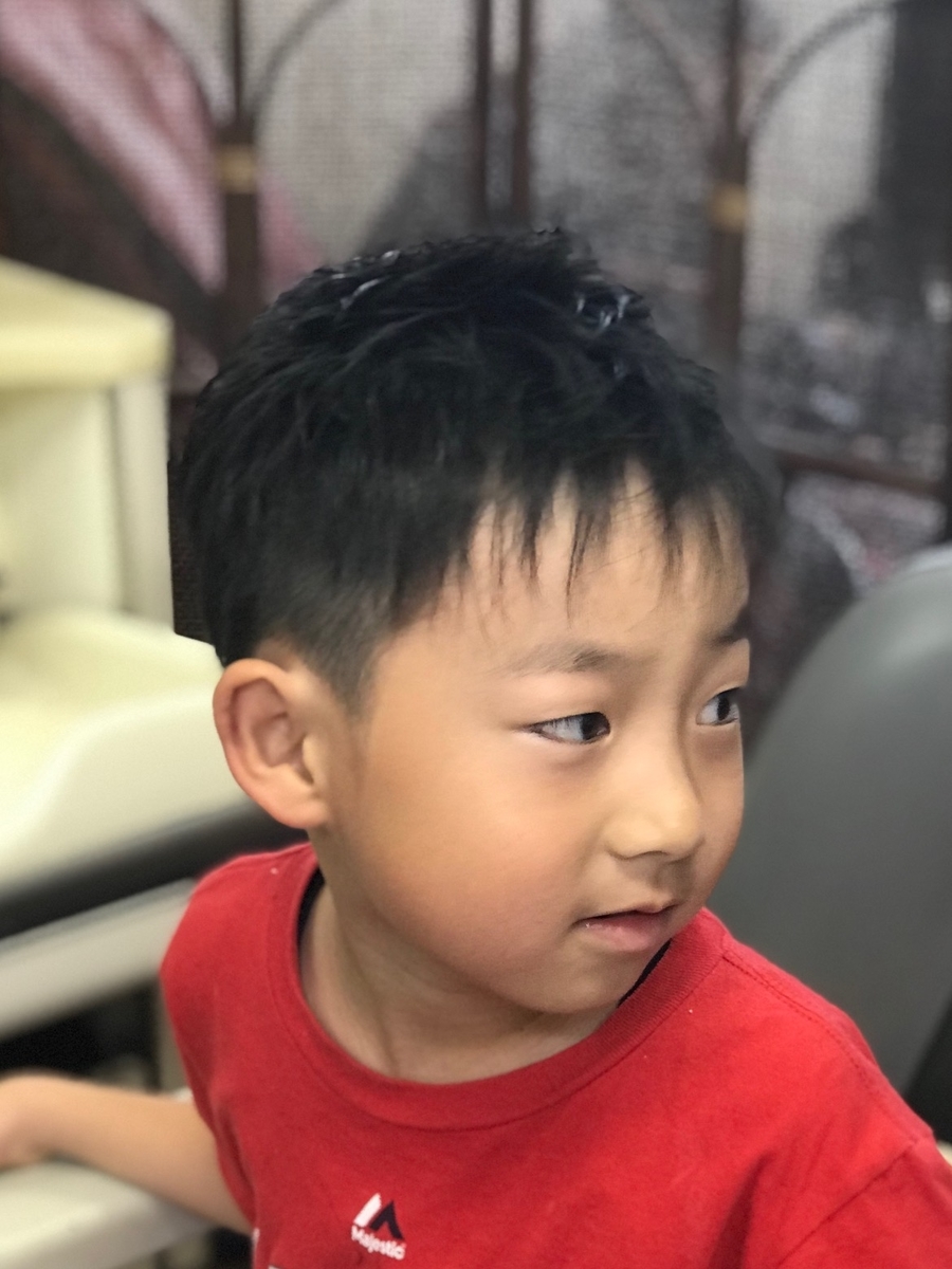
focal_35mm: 57
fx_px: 2090
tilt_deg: -23.8
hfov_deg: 25.7
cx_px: 476
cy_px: 634
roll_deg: +1.5
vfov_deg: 33.8
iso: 200
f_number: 2.8
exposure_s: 1/60
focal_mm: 6.6
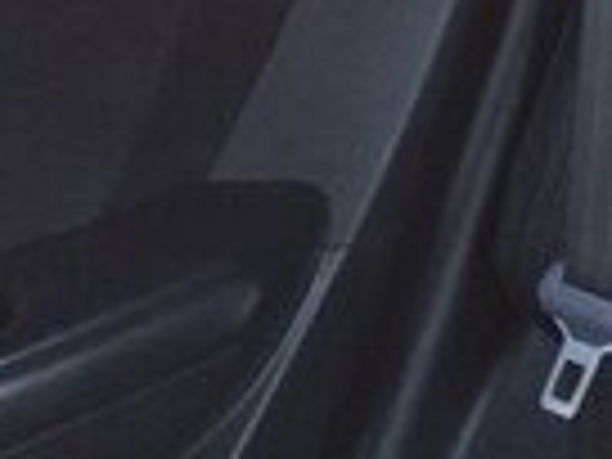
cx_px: 1404
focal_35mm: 141
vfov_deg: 9.9
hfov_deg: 11.8
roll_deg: -1.0
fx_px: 2493
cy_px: -371
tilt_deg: -17.8
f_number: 2.2
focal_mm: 4.15
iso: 40
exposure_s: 1/50
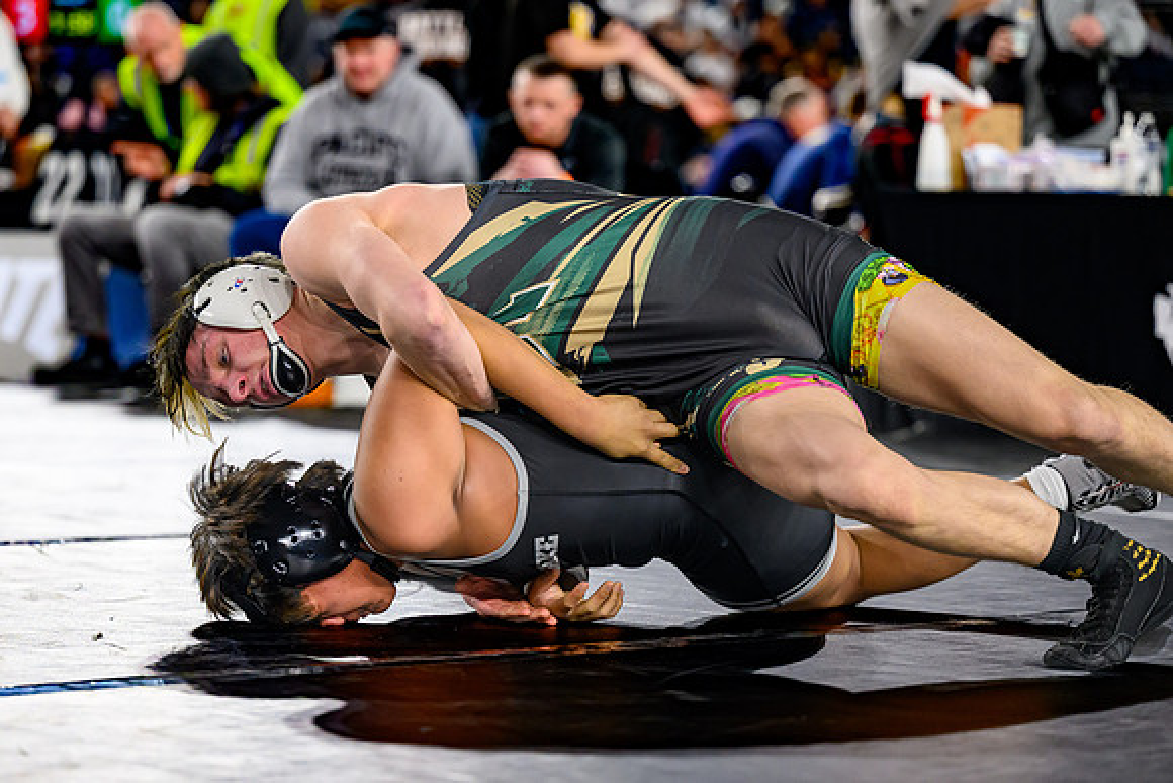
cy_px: 440
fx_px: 4383
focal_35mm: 135
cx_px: 523
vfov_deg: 10.2
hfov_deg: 15.2
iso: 1800
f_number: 2.8
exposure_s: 1/800
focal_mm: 105
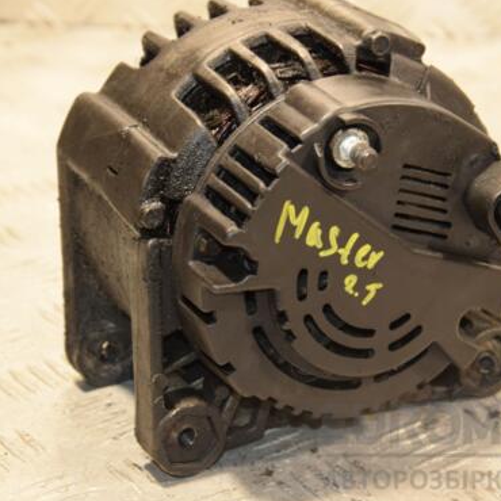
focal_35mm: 128
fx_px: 2096
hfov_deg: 13.6
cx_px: 297
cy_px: 244
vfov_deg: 13.6
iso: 800
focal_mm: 62
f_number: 6.3
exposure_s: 1/60
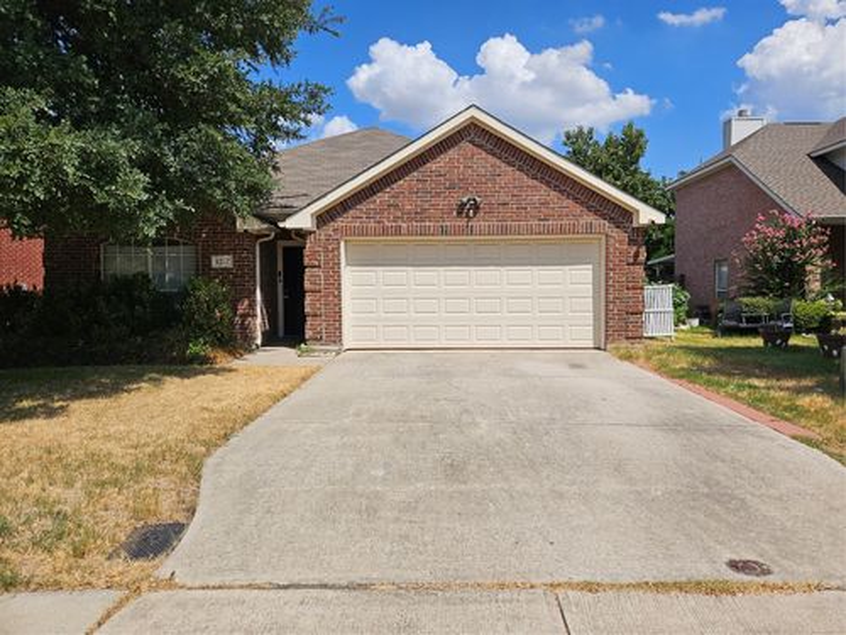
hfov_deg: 73.9
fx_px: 562
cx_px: 423
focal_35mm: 23
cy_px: 318
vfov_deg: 58.9
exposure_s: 1/3637
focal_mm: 5.4
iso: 25
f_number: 1.8
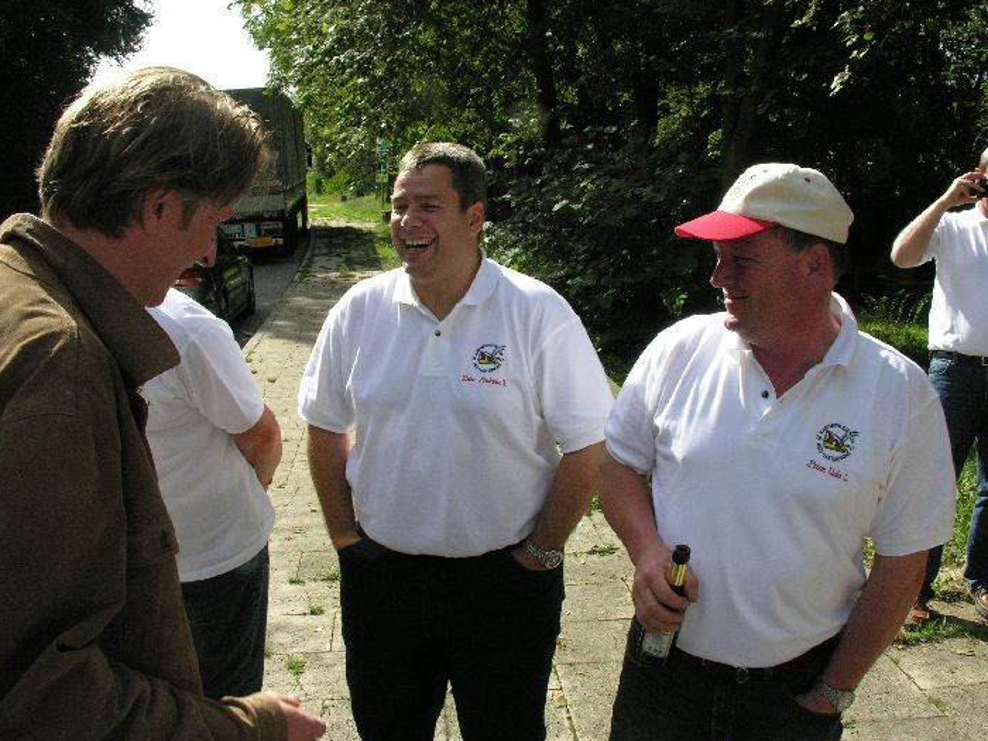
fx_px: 1142
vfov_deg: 35.9
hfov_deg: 46.8
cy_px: 327
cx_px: 534
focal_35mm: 40
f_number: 8
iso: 200
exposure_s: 1/314
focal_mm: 8.9
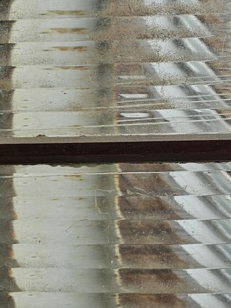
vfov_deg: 24.7
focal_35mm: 79
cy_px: 132
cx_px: 343
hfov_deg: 16.9
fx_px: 703
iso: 16
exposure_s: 1/519
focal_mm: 6.3
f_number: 1.7
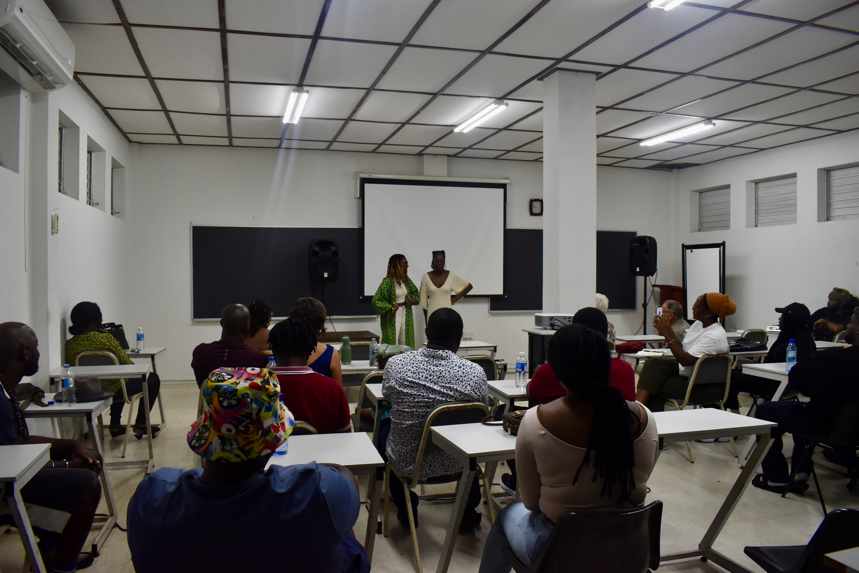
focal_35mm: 27
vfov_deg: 47.9
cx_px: 430
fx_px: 644
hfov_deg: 67.4
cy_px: 286
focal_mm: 18
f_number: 5
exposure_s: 1/100
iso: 800
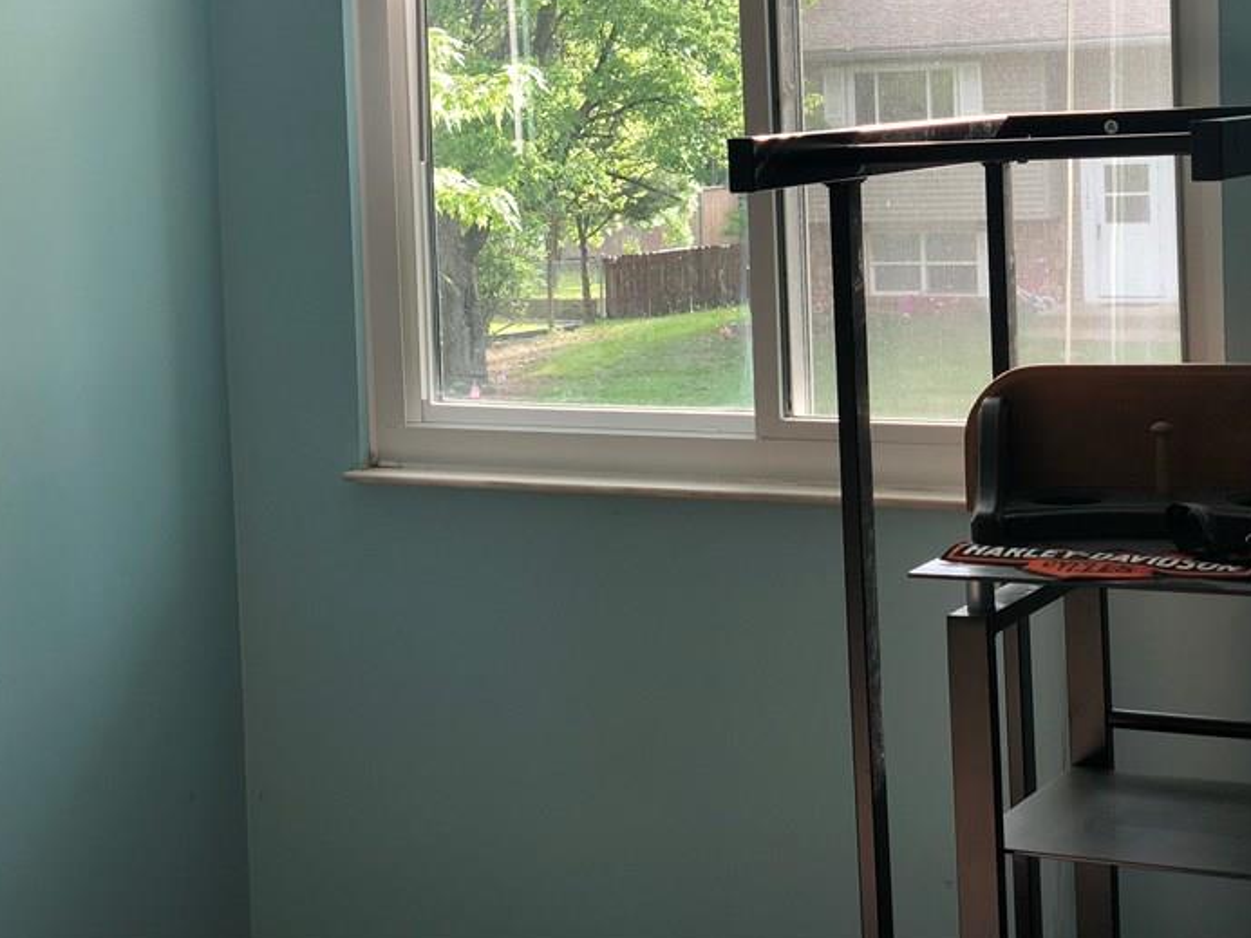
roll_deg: +2.5
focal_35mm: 77
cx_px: 508
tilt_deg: -2.8
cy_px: 255
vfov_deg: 19.0
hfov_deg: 25.3
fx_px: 2783
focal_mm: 6
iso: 25
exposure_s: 1/120
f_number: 2.4
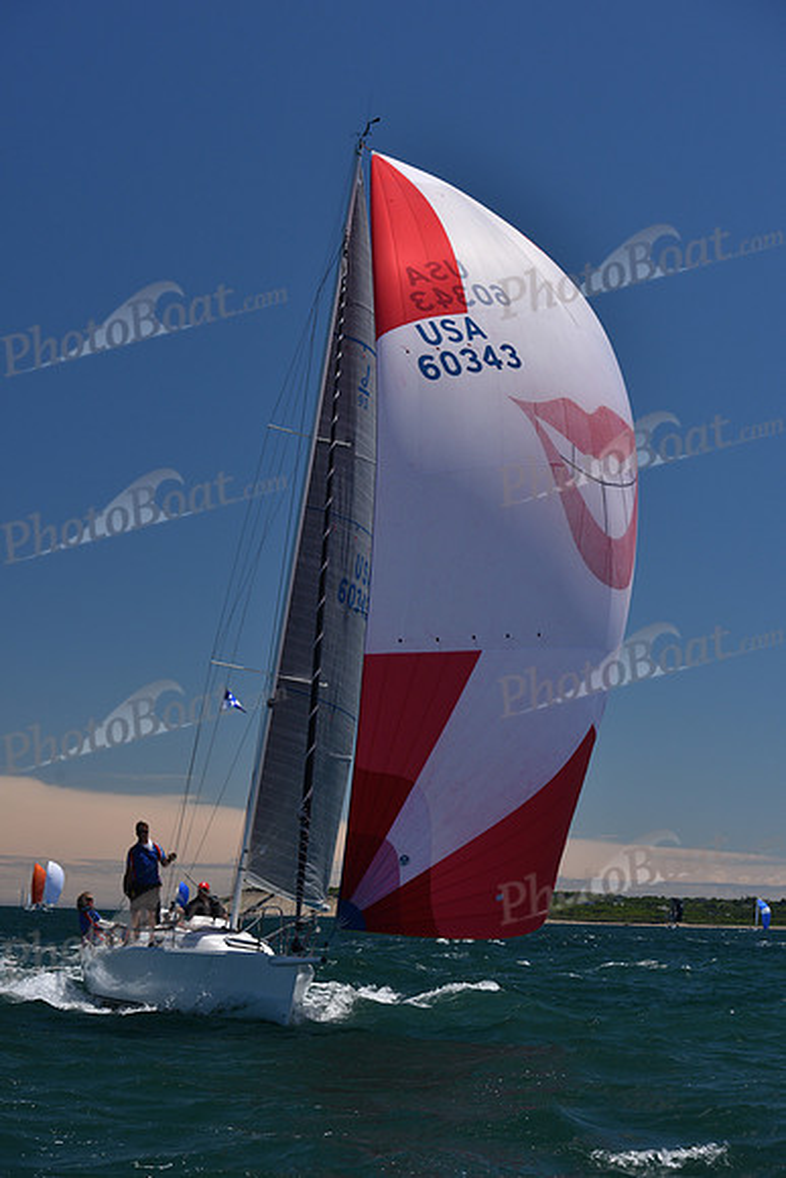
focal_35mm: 70
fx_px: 2291
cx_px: 393
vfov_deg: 28.8
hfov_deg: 19.5
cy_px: 589
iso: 250
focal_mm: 70
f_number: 7.1
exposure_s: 1/800
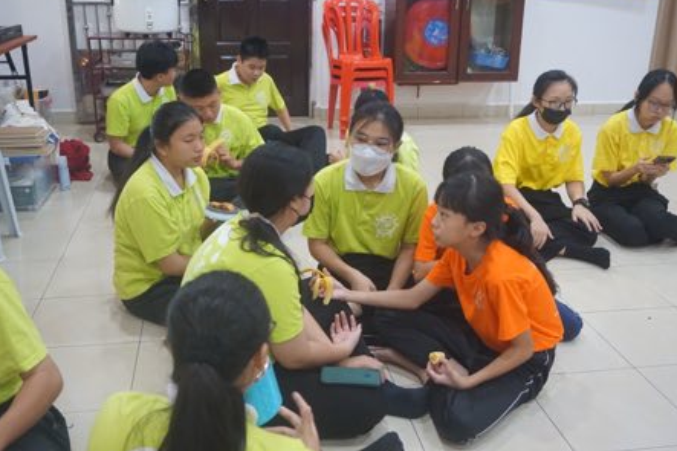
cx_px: 339
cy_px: 231
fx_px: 733
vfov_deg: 34.2
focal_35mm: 39
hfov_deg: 49.6
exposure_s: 1/125
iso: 3200
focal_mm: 24
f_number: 4.5
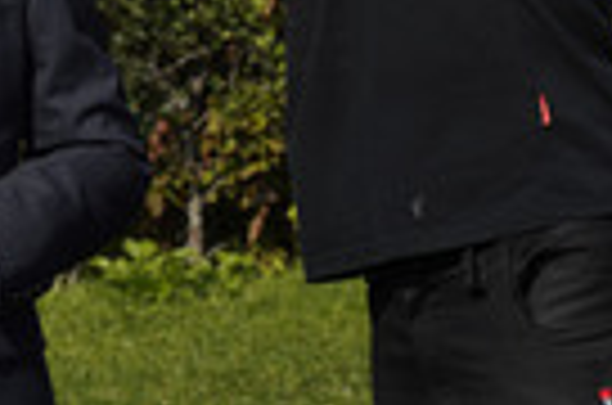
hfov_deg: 9.5
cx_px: -191
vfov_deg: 6.3
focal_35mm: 213
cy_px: -266
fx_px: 3613
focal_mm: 64
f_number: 6.3
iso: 100
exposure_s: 1/500
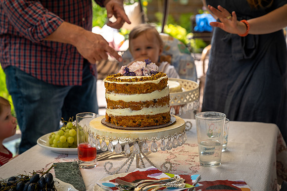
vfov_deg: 19.4
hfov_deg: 28.9
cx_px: 144
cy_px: 96
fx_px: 558
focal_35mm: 70
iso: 250
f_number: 5.6
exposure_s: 1/500
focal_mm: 70
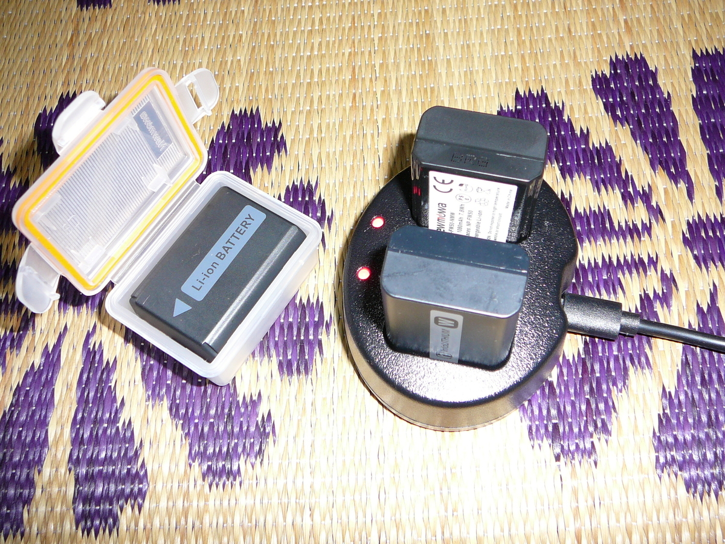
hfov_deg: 52.6
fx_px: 733
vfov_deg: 40.7
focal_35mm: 35
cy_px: 272
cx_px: 362
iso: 100
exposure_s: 1/30
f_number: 2.8
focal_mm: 5.2
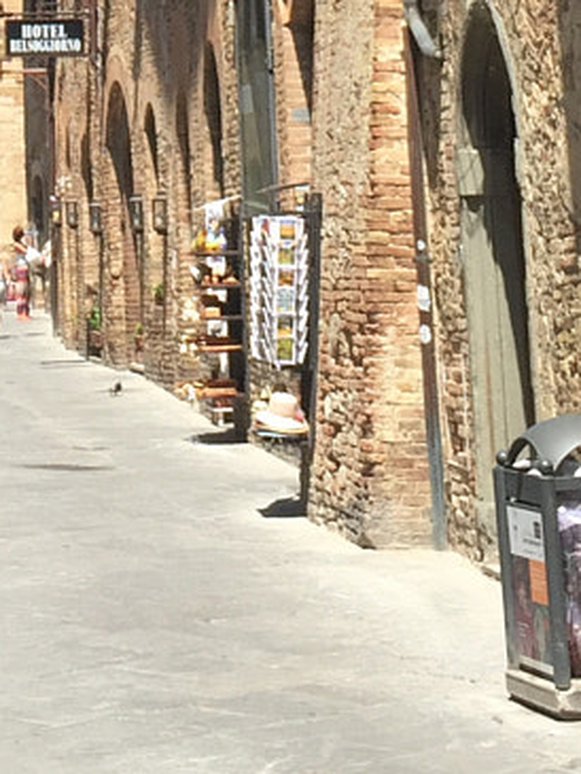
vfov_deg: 14.5
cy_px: -363
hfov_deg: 11.5
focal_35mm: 127
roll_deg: +2.1
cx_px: -91
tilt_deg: +11.5
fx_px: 2840
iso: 32
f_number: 2.2
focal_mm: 4.15
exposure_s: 1/1014
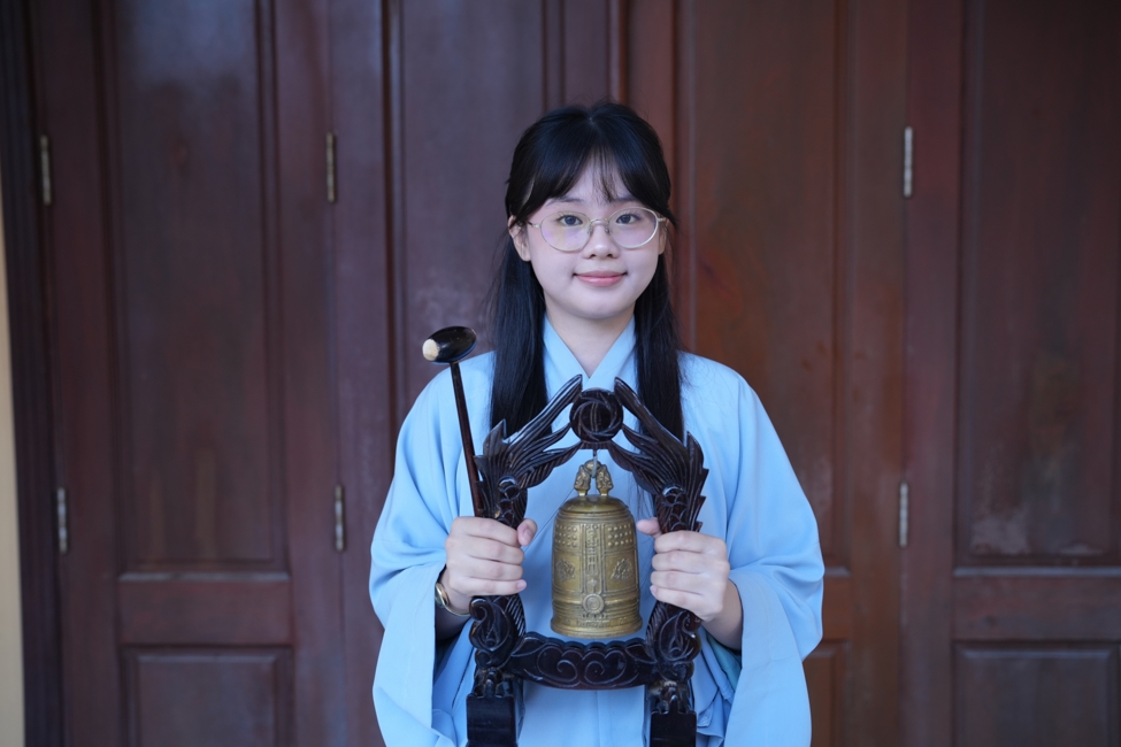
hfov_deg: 50.7
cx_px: 560
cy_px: 374
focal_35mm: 38
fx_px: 1183
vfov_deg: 35.1
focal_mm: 38
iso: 400
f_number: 2.8
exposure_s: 1/160
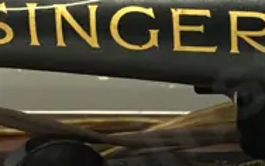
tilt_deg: -39.2
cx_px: 223
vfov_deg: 7.9
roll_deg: -0.9
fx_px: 1208
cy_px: 103
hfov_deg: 12.5
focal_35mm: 167
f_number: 2.2
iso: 80
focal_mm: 4.15
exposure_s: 1/17
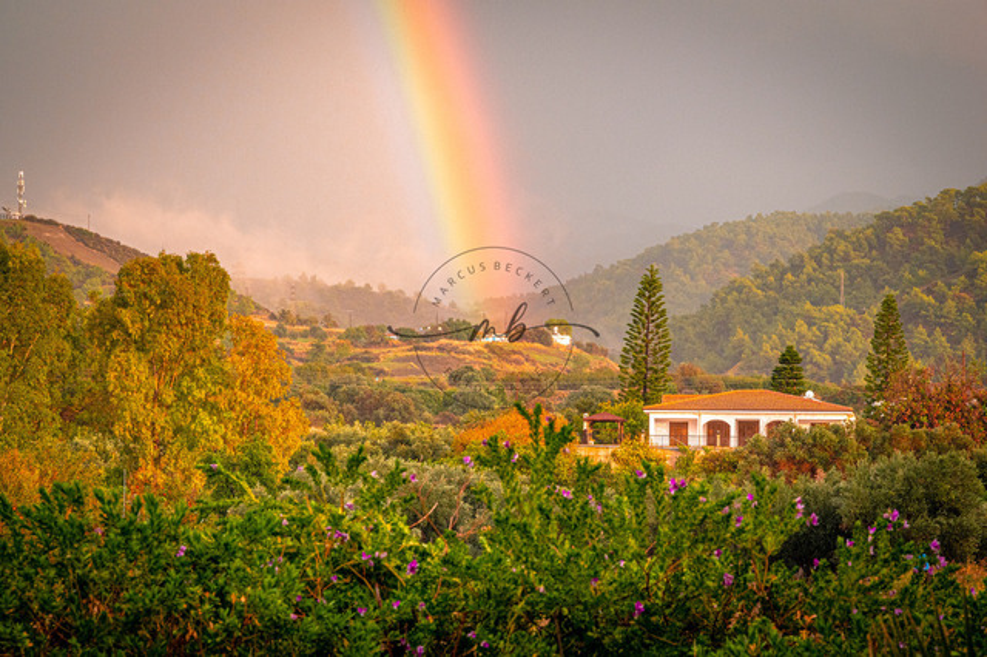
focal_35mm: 120
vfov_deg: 11.4
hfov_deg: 17.1
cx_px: 494
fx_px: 3288
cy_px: 328
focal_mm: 120
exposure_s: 1/160
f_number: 16
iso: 1100
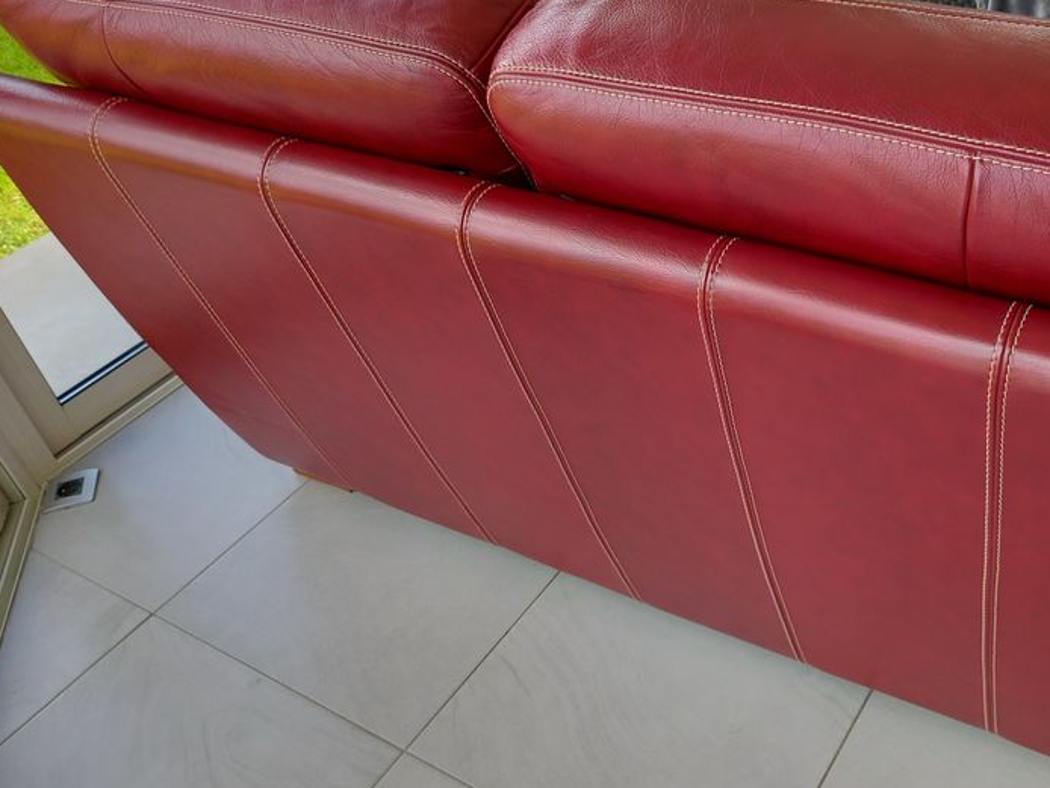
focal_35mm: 36
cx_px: 746
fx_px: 1092
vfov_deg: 39.7
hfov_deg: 49.9
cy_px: 381
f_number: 2
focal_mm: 4.6
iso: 50
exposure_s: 1/100
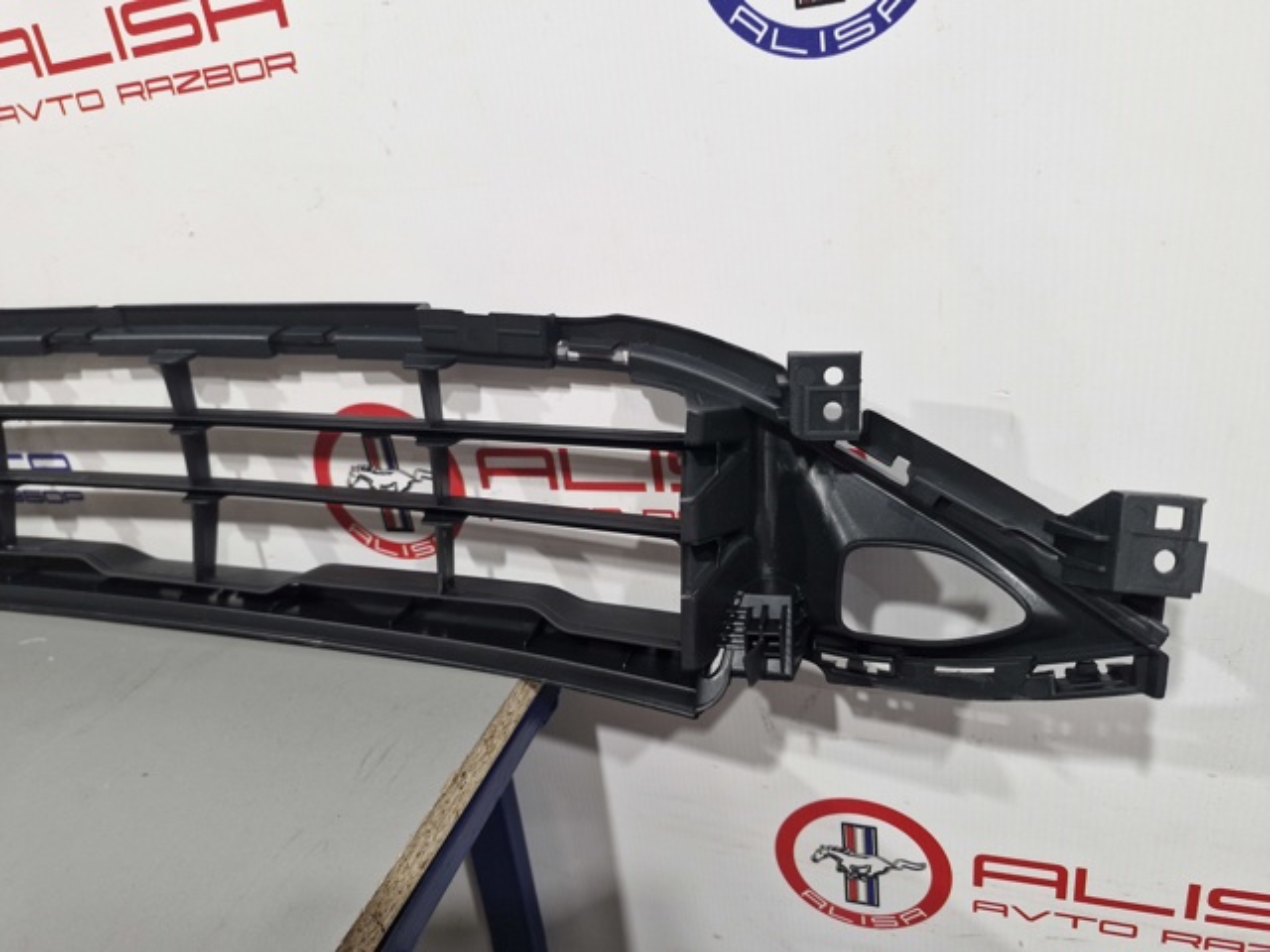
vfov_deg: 58.9
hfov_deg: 73.9
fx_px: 844
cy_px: 476
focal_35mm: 23
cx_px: 635
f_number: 1.8
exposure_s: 1/100
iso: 250
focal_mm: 5.54
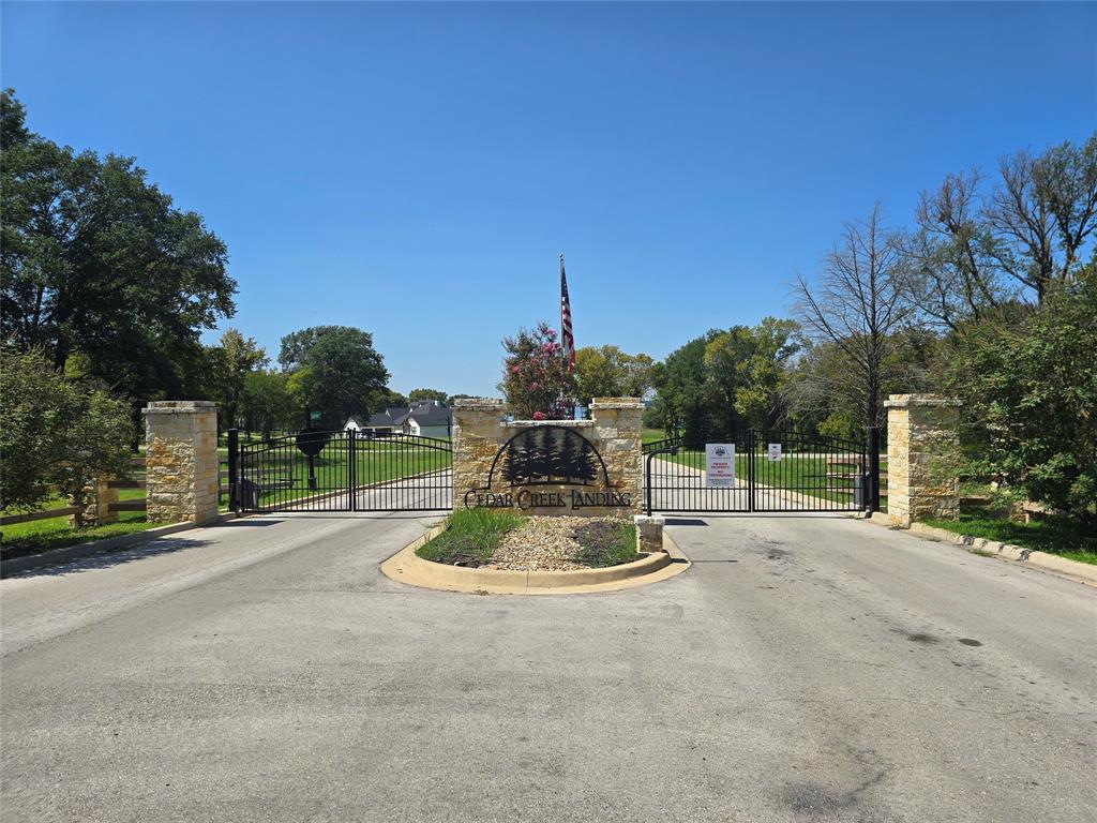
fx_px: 729
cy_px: 412
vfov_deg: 58.9
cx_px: 548
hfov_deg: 73.9
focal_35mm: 23
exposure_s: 1/1111
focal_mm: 6.3
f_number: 1.7
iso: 12
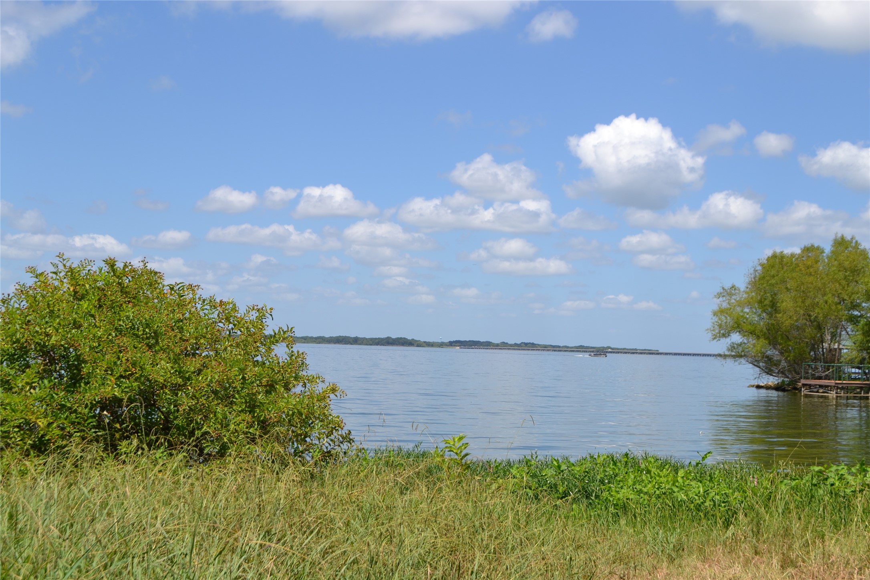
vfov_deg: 28.1
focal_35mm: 48
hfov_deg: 41.1
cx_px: 435
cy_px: 290
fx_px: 1160
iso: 100
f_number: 8
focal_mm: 32
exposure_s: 1/250
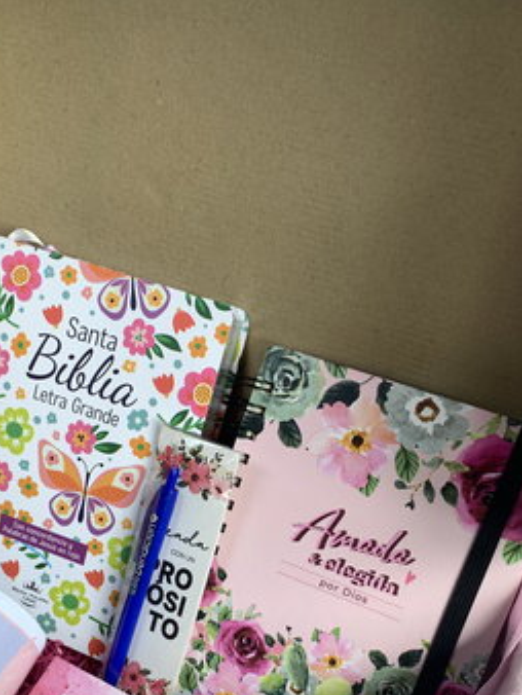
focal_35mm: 41
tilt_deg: -49.7
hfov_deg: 34.9
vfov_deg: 44.4
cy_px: 513
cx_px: 183
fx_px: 823
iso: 32
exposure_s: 1/121
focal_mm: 4.25
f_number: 1.8
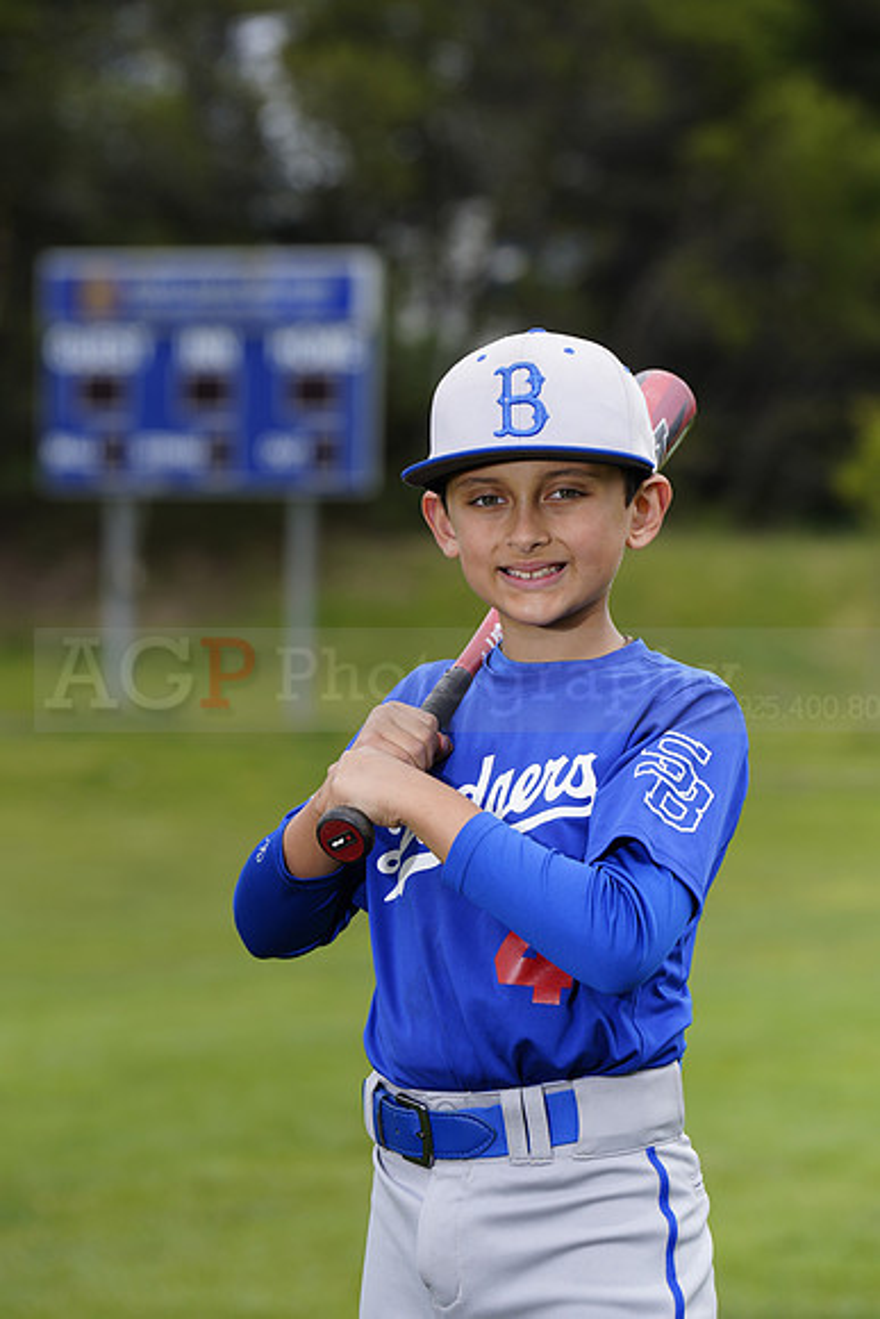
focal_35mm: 188
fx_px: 6889
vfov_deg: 10.9
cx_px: 440
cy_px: 660
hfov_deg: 7.3
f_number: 6.3
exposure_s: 1/250
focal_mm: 188
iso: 100
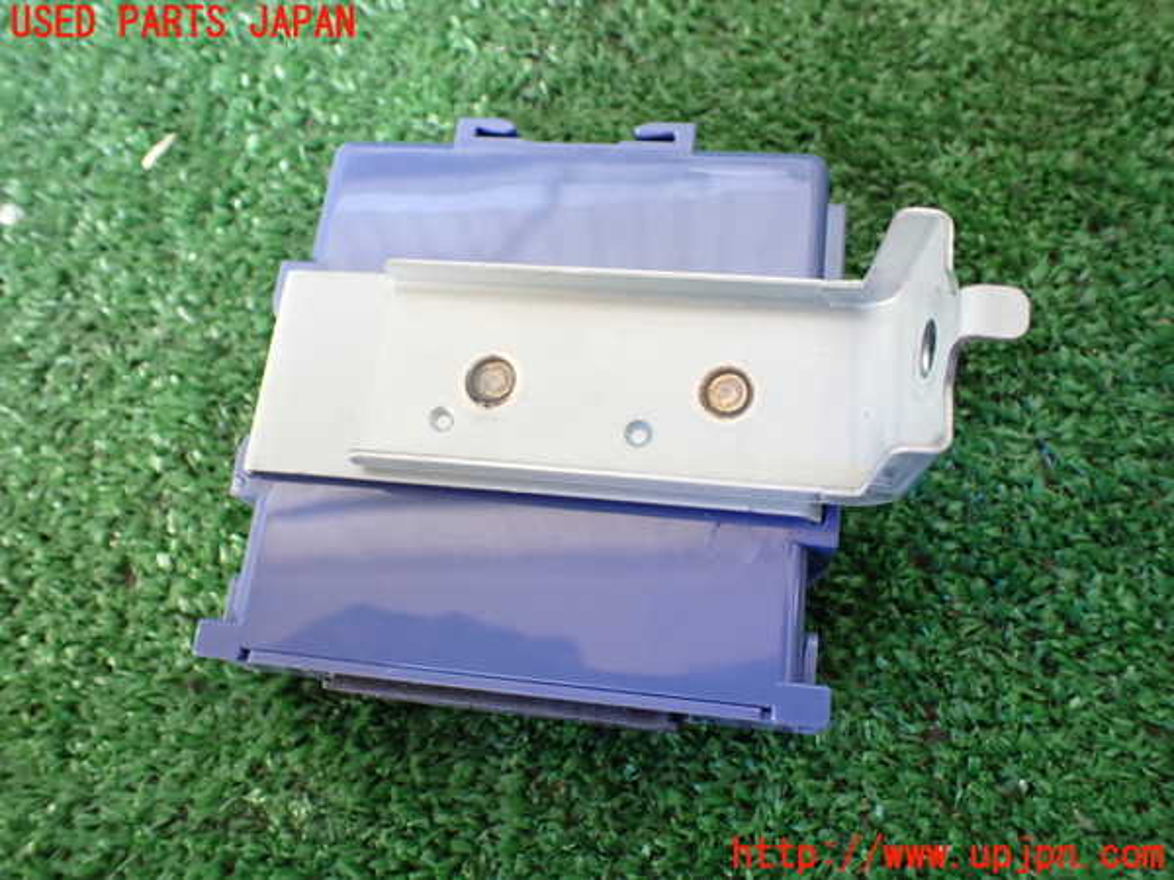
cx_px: 587
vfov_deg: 46.8
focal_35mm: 30
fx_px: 1017
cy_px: 440
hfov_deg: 60.0
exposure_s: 1/80
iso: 800
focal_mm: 5.4
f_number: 2.3
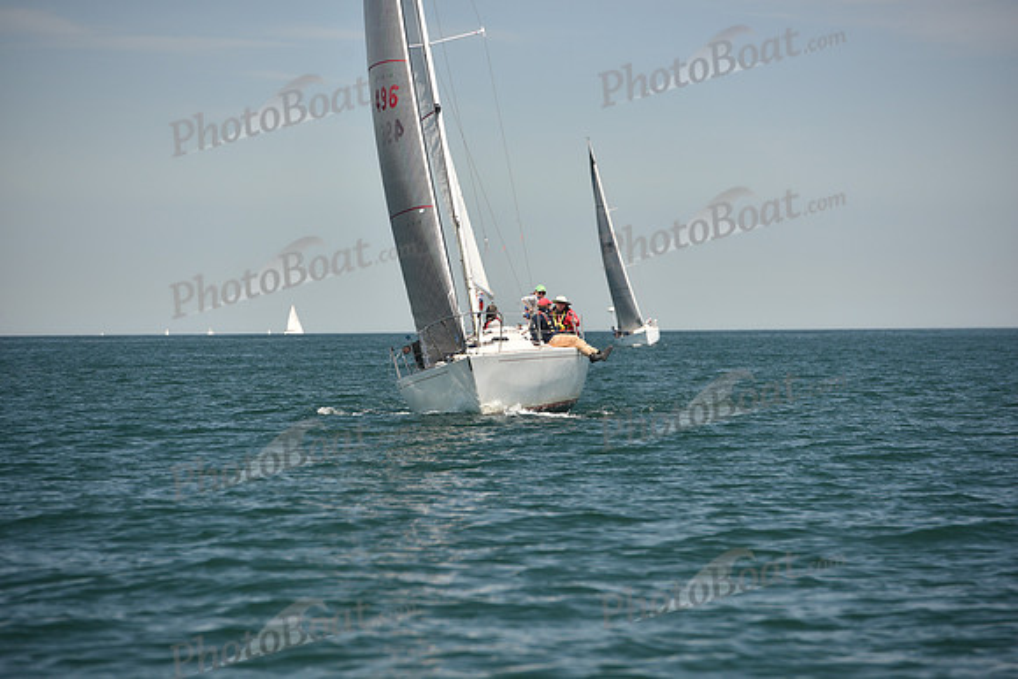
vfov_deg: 6.9
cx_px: 509
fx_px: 5657
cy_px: 340
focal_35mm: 200
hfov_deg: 10.3
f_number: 5
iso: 250
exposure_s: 1/640
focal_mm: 200
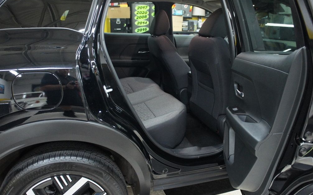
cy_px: 103
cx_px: 154
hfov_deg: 66.5
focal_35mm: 28
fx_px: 239
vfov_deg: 44.5
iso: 1600
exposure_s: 1/30
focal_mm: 18
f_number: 3.5
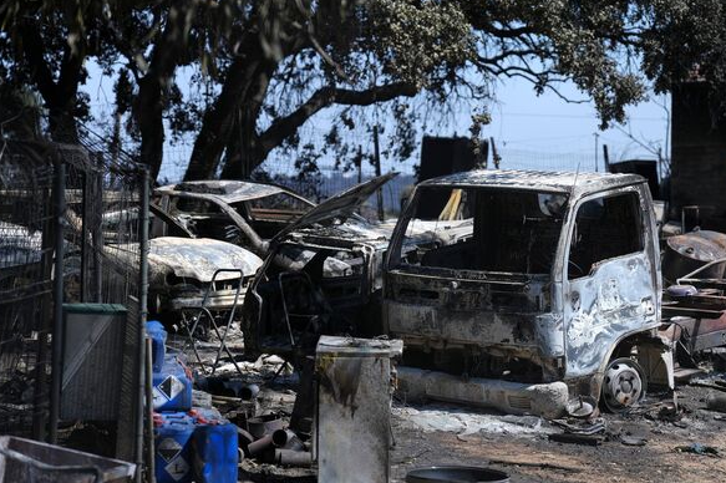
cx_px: 503
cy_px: 212
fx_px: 2257
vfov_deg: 12.2
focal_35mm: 112
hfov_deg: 18.2
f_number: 2
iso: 100
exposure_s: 1/8000
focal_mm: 70
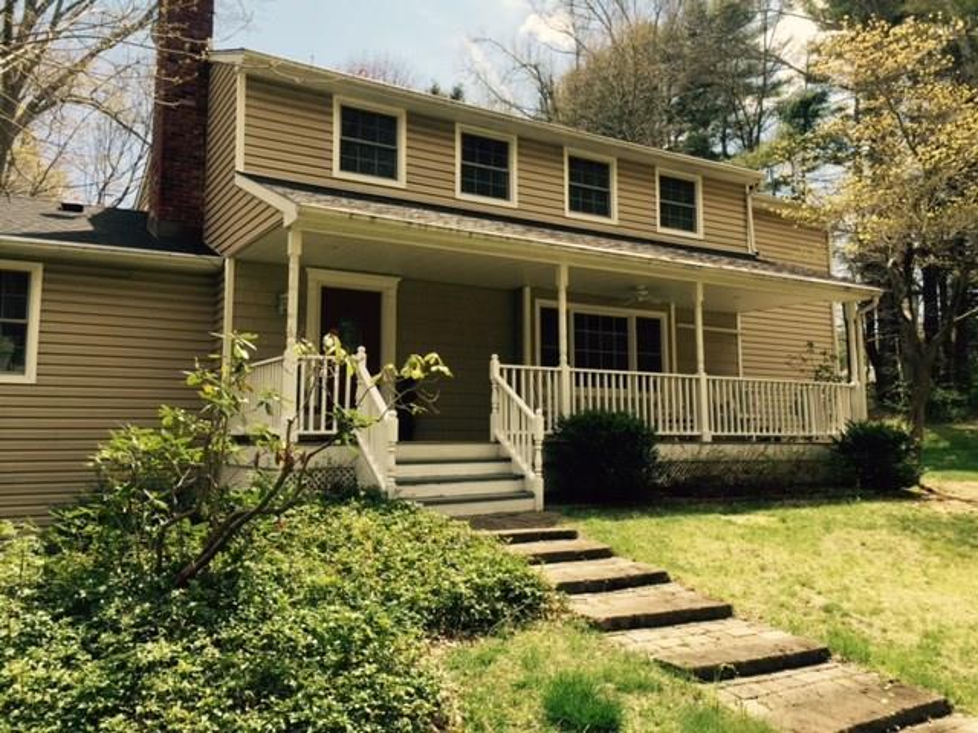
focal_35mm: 29
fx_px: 819
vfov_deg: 48.2
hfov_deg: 61.7
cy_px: 366
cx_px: 489
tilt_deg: +5.8
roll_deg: -0.8
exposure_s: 1/1276
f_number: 2.2
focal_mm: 4.15
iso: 32
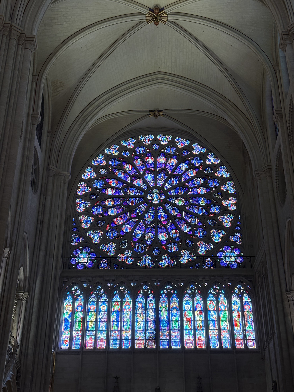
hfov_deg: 28.0
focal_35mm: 52
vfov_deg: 36.8
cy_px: 196
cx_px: 147
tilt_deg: +32.4
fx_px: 589
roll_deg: +0.0
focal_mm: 5.96
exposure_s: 1/60
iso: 125
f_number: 1.6
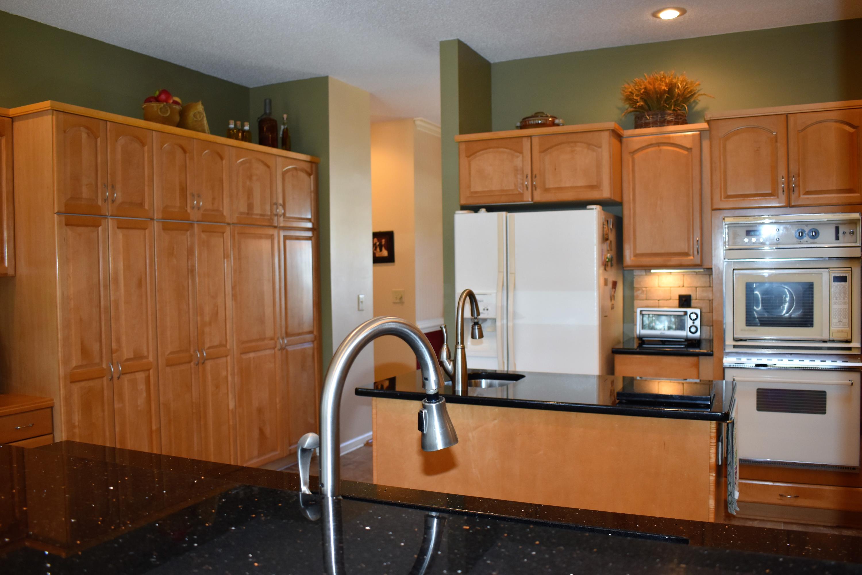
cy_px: 288
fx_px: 718
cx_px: 431
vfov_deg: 43.6
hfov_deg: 61.9
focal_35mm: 30
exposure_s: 1/80
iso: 800
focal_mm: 20
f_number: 4.5
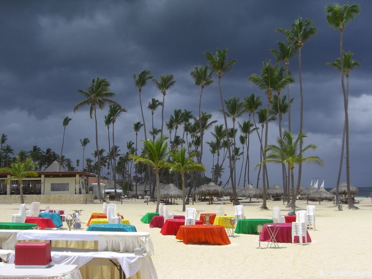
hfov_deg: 49.0
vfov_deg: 37.7
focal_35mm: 38
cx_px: 186
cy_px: 140
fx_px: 408
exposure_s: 1/250
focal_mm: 6.2
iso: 64
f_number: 8
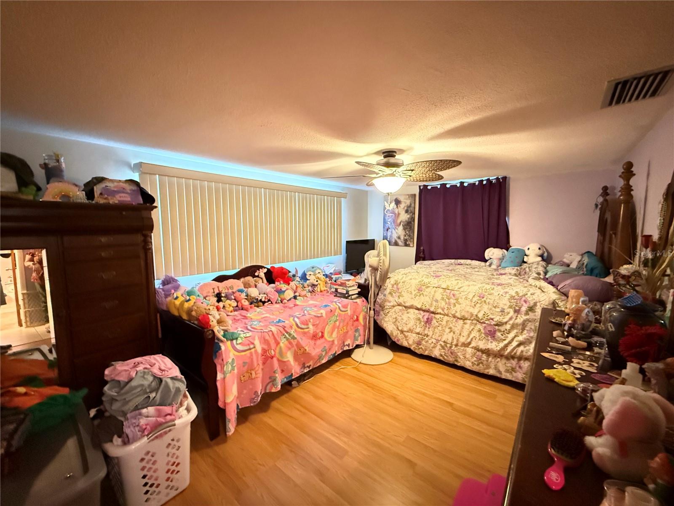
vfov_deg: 85.7
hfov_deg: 102.1
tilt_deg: -5.3
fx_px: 273
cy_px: 253
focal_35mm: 14
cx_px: 337
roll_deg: +0.3
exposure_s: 1/30
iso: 2000
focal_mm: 2.22
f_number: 2.2
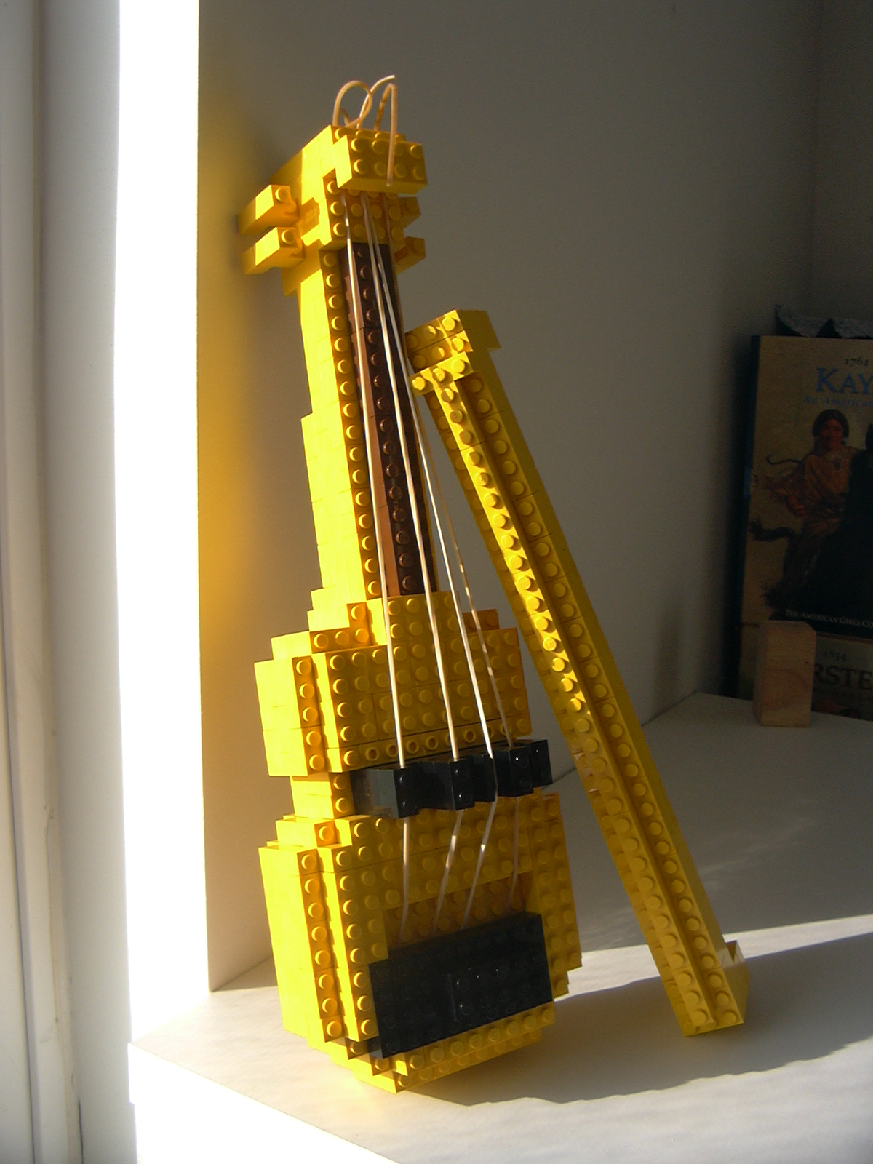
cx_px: 436
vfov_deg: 52.6
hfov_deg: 40.7
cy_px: 582
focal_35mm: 35
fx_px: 1177
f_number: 2.8
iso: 100
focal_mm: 5.4
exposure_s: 1/349
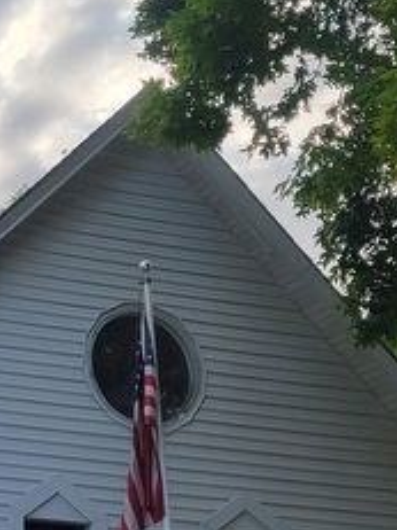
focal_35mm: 90
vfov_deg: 21.4
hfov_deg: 15.1
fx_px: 1378
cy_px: 466
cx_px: -213
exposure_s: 1/838
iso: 40
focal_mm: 5.4
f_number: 1.8
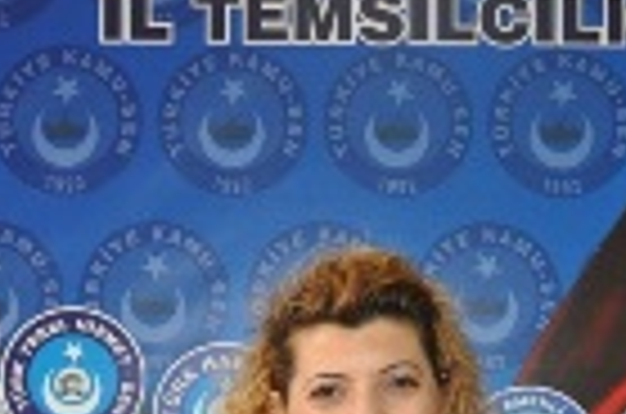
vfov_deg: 13.8
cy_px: 446
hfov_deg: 21.0
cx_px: 378
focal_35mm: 97
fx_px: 1683
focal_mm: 20
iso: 800
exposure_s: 1/60
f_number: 3.8
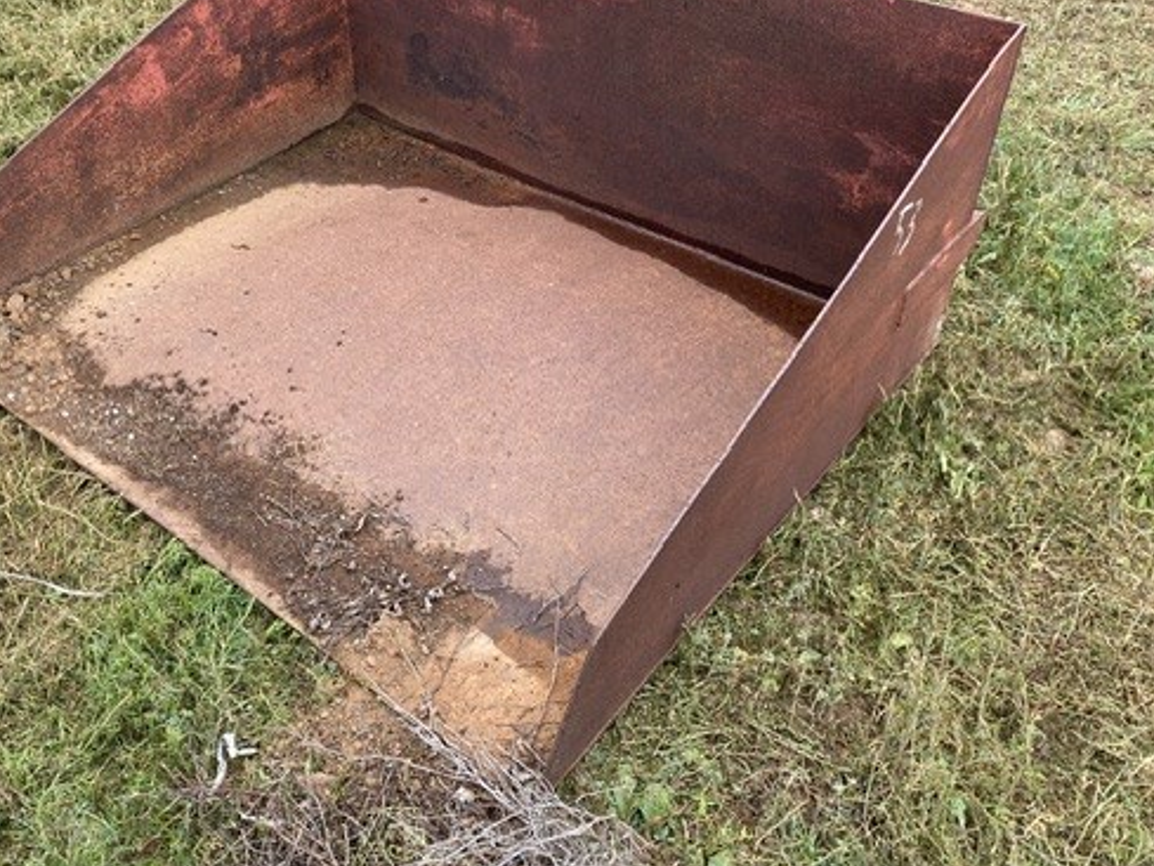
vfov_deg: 41.6
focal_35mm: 34
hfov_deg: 53.5
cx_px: 451
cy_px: 354
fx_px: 1134
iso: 32
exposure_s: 1/240
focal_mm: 4.25
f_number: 1.8
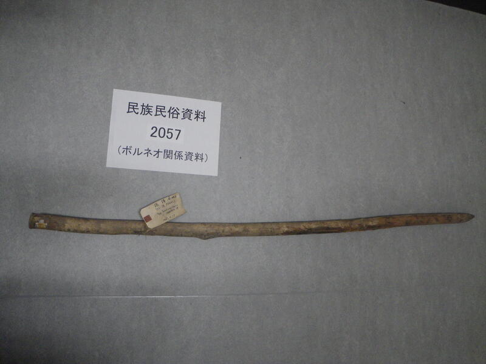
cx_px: 243
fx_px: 393
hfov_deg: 63.4
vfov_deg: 49.7
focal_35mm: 28
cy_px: 182
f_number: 3.5
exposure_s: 1/50
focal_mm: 5
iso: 400
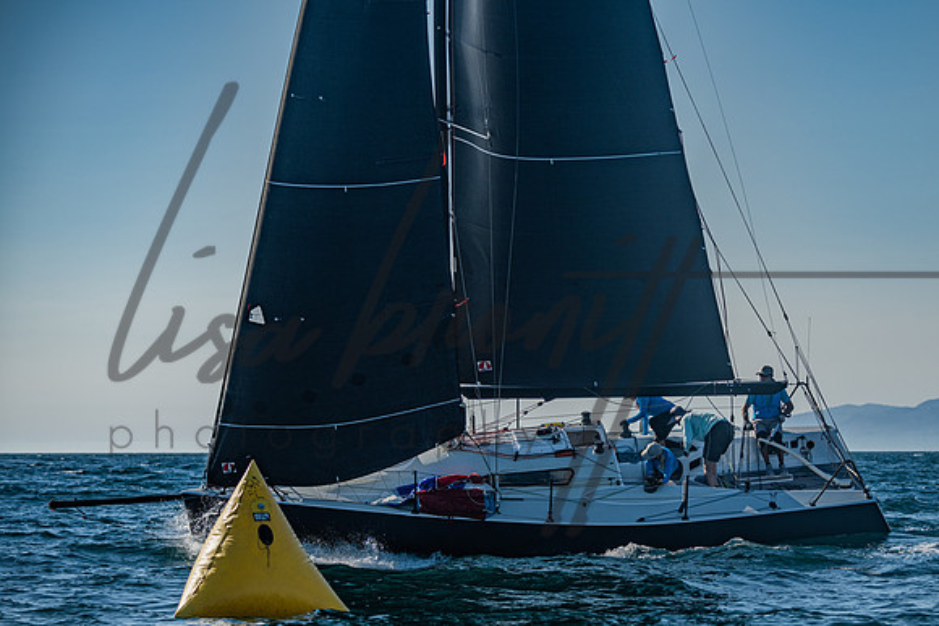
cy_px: 362
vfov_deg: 8.8
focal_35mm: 156
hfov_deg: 13.1
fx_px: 4077
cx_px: 545
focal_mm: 130
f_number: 4.8
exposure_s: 1/2000
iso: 100
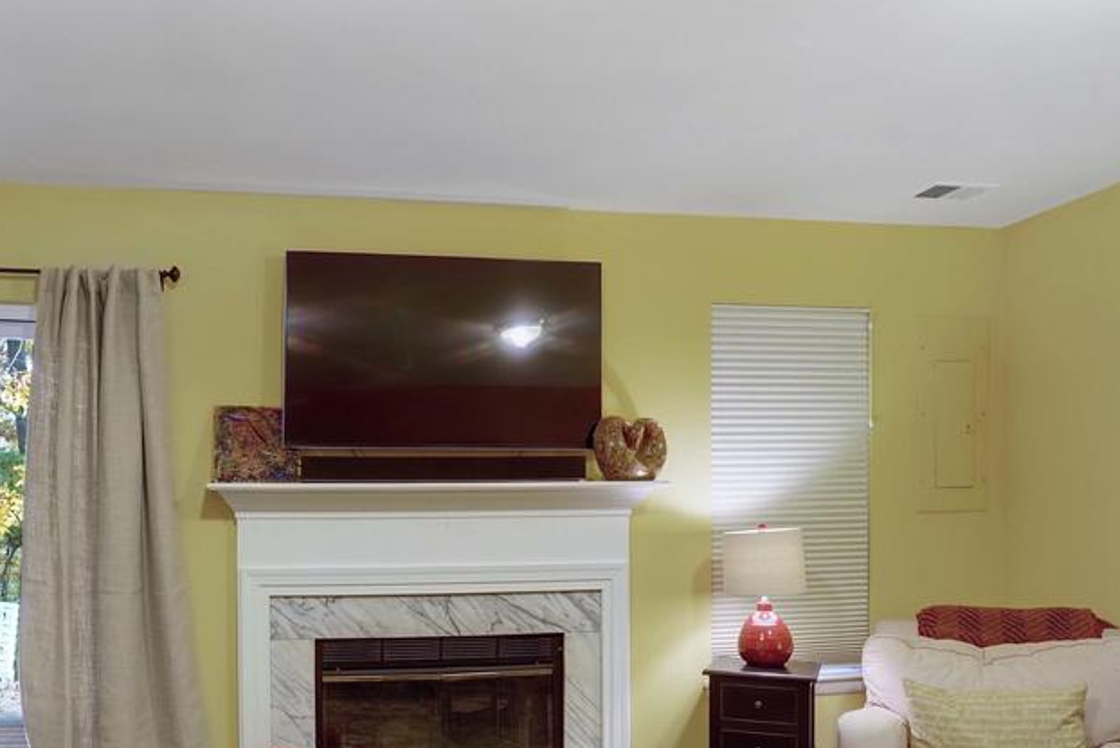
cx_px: 423
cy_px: 489
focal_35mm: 28
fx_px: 871
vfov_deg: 45.8
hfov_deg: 64.6
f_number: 8
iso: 1250
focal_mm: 17
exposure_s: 1/4
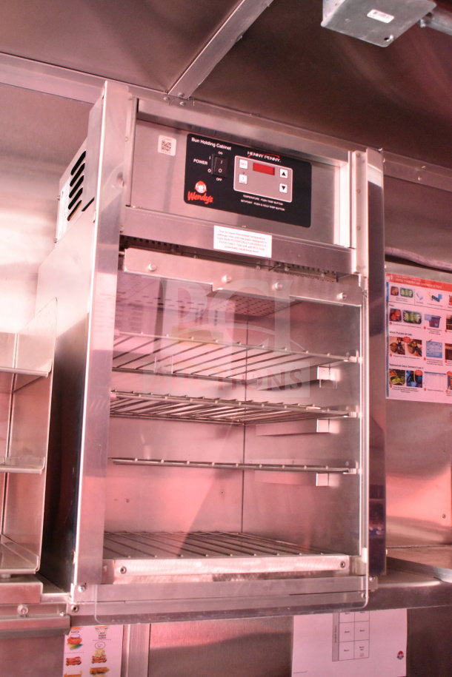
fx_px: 706
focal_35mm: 38
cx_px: 226
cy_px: 338
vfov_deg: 51.3
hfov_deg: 35.5
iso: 6400
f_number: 4
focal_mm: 25
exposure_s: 1/50
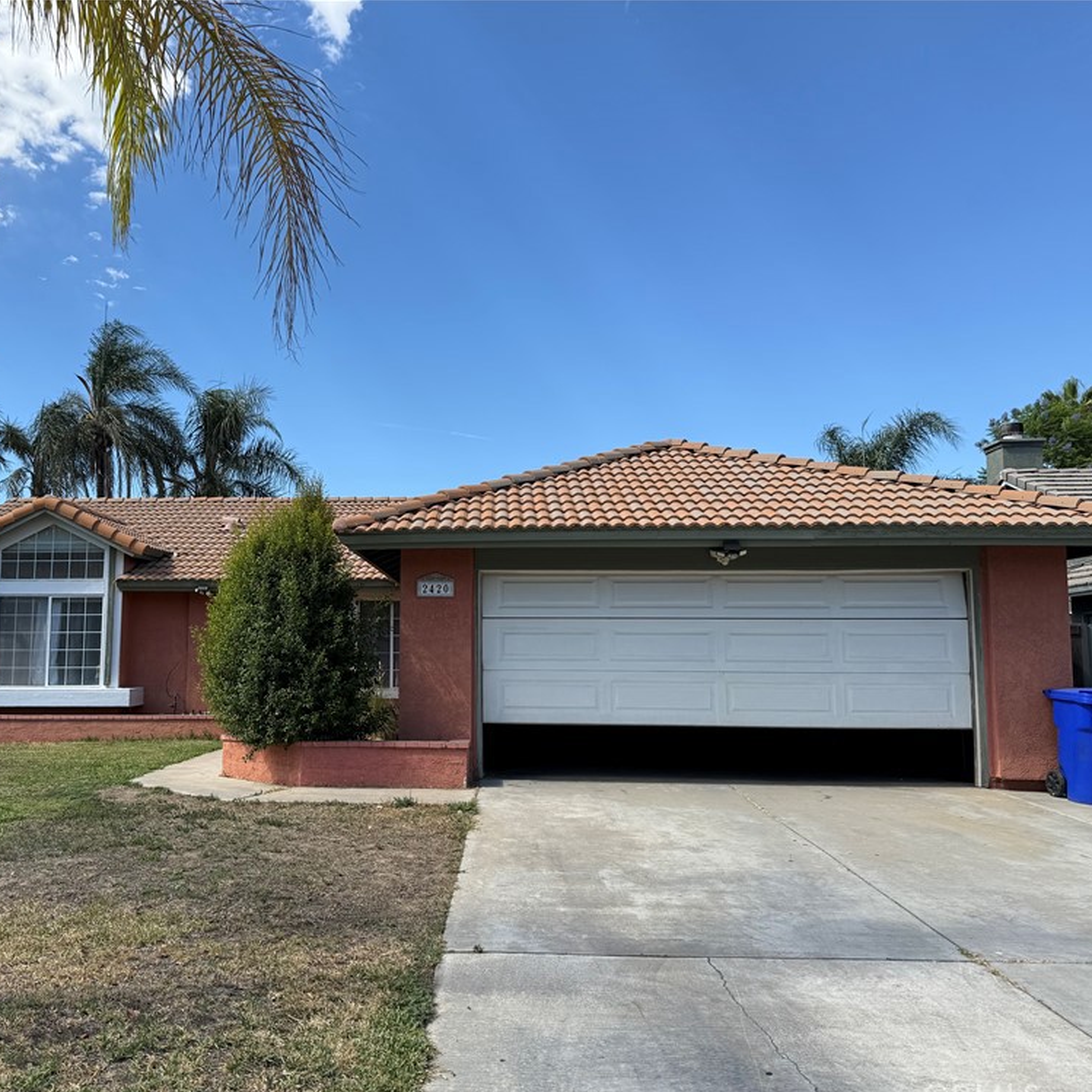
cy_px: 558
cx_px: 424
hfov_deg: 55.1
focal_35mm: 29
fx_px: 1035
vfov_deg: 55.6
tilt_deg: +6.4
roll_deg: +0.5
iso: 80
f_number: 1.78
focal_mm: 6.76
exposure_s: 1/2801
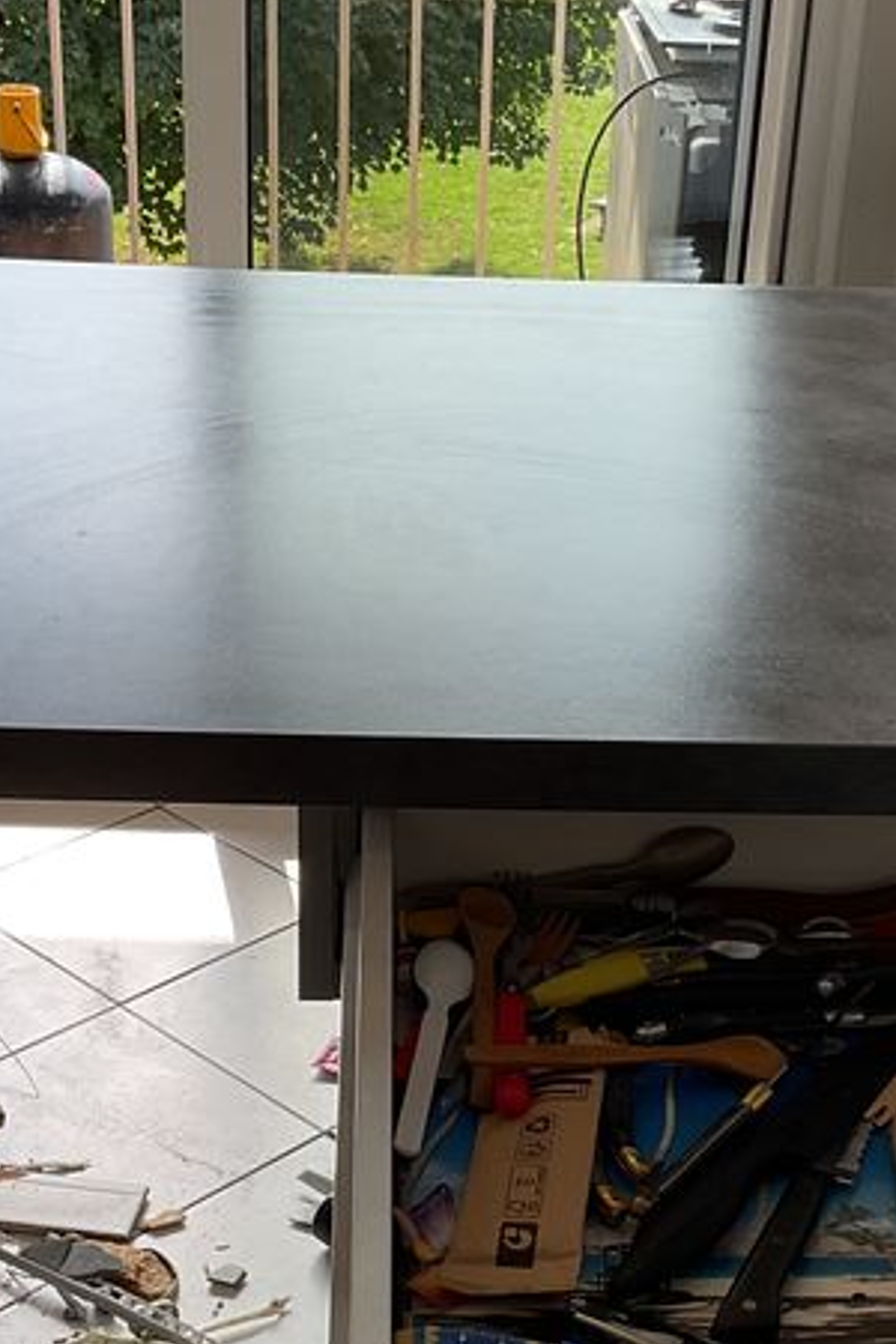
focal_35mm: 67
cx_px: 505
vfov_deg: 30.0
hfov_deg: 20.3
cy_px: 812
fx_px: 2501
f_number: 1.8
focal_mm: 3
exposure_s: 1/333
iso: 16
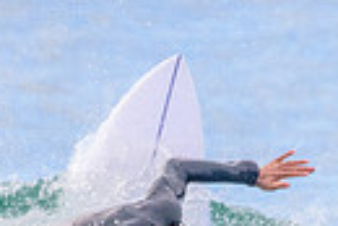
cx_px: 218
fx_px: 33565
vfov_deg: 0.4
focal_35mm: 3571
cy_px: 316
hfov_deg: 0.6
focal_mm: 800
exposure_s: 1/2000
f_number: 13
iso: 3600
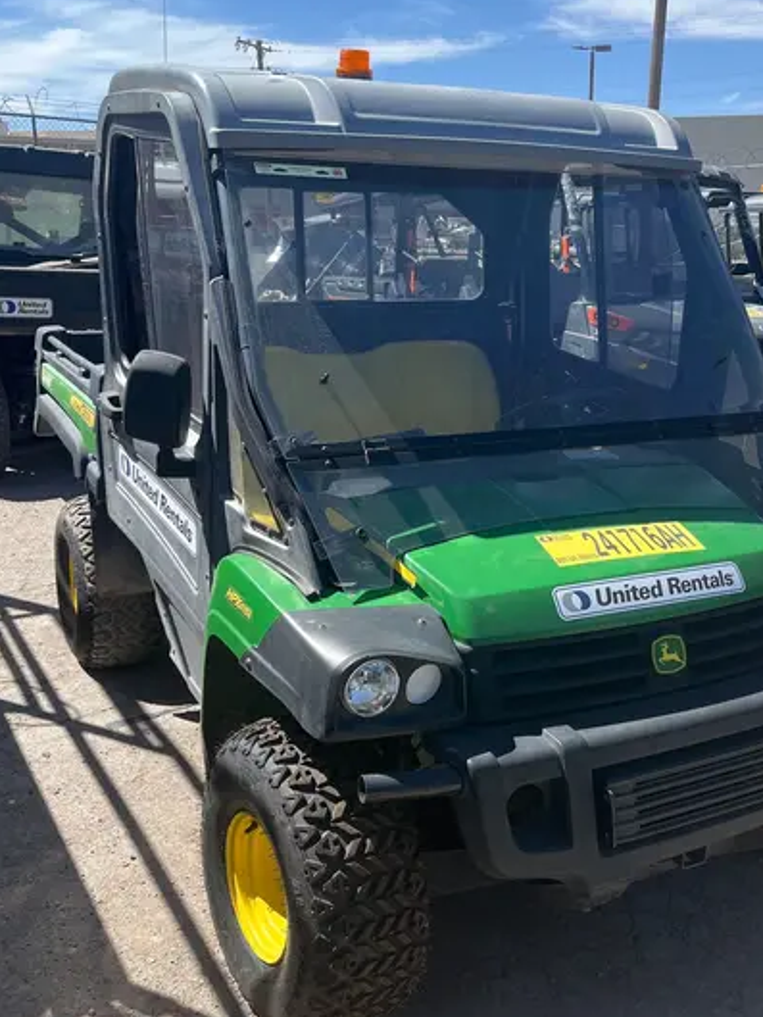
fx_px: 1058
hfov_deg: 39.6
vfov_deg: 51.3
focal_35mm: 36
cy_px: 505
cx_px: 432
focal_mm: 5.1
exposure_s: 1/2358
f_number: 1.6
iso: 50
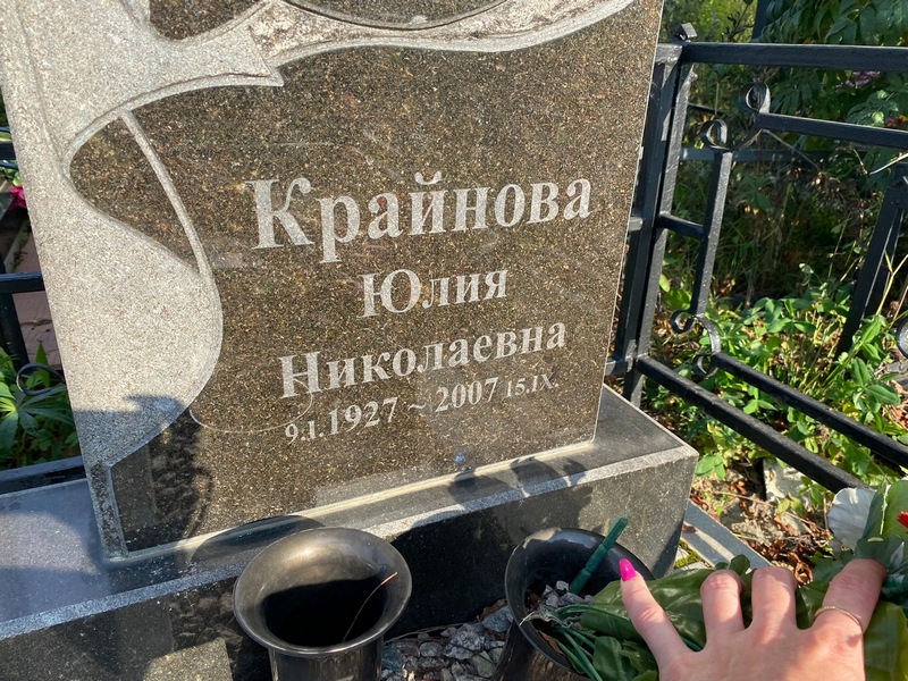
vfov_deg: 53.1
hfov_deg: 67.3
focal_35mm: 26
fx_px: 682
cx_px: 454
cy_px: 340
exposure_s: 1/871
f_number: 1.8
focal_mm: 4.25
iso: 32
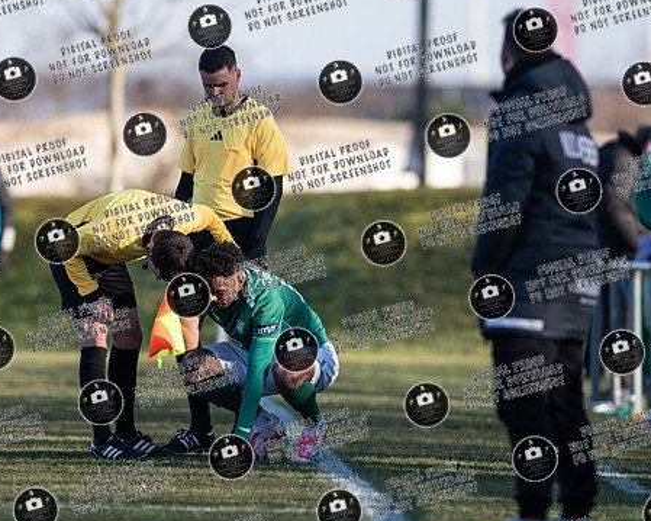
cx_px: 155
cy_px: 282
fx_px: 14524
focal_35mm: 754
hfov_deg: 2.6
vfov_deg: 2.1
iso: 180
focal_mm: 300
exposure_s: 1/1600
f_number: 3.2
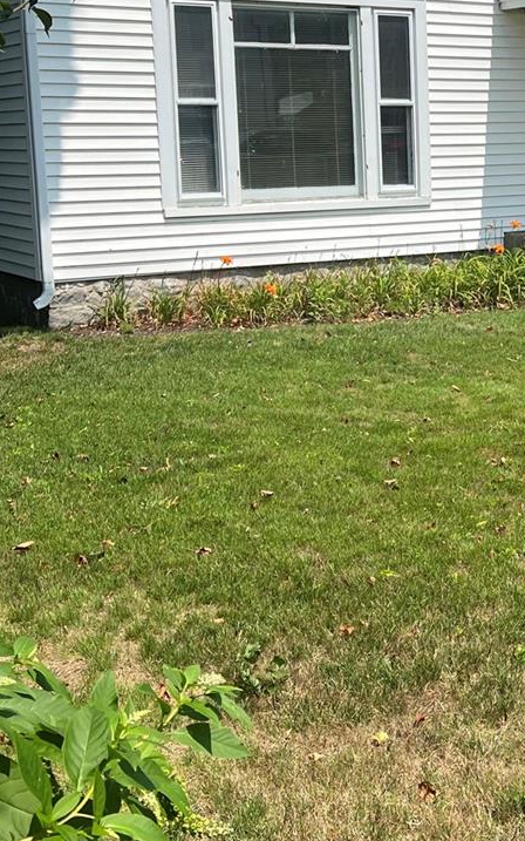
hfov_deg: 21.2
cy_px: 277
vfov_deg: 34.2
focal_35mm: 59
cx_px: 529
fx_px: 1351
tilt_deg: -5.3
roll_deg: +1.1
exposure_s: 1/4630
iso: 50
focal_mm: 5.7
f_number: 1.5
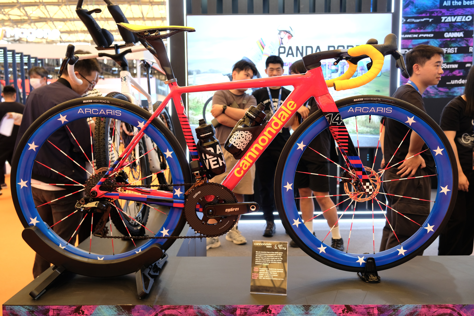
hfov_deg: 60.3
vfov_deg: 42.3
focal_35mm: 31
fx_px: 408
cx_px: 237
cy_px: 158
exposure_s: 1/70
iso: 400
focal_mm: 20.5
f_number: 4
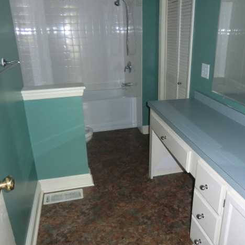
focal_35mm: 29
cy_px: 124
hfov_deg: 55.4
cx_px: 142
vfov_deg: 55.6
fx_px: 232
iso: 400
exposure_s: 1/15
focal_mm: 4.3
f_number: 3.2
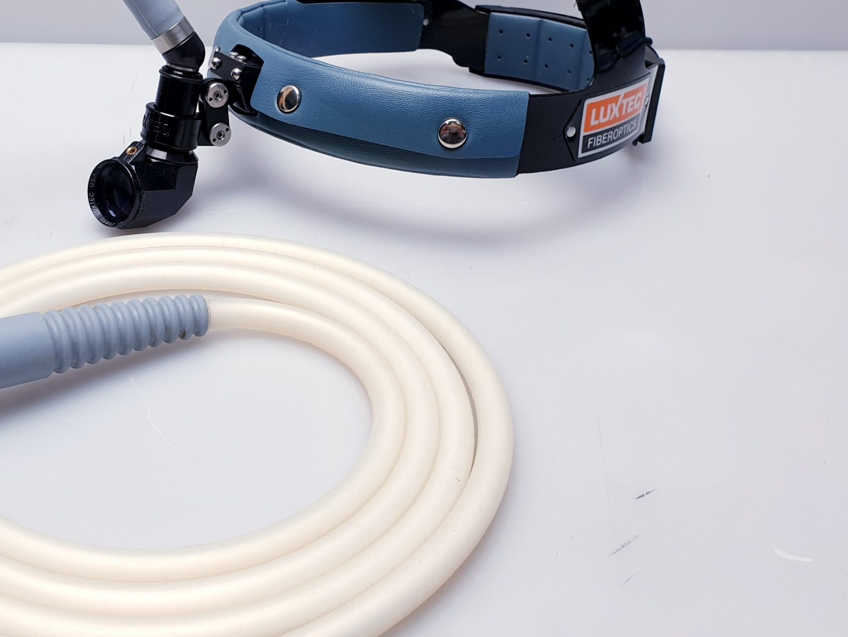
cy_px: 234
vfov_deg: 34.9
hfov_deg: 44.9
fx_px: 1005
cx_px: 269
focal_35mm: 41
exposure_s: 1/100
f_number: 2.4
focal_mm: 4.3
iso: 50
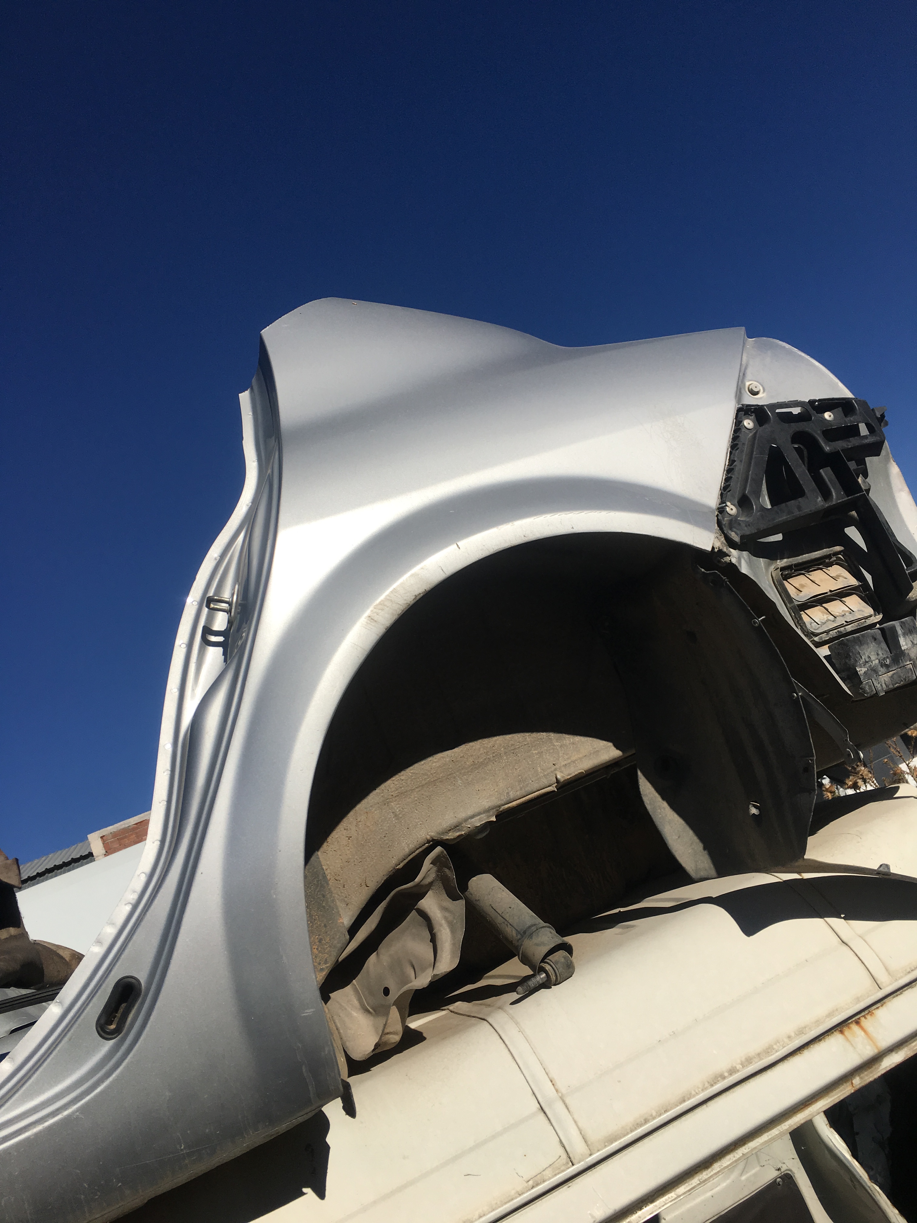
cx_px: 458
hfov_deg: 48.2
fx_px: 1024
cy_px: 612
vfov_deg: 61.7
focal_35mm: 29
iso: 25
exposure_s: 1/4525
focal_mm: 4.15
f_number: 2.2
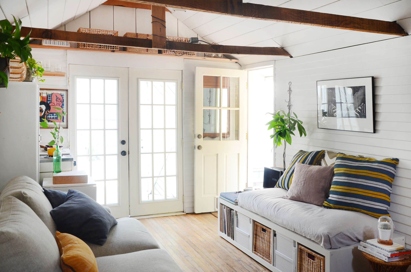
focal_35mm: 33
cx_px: 206
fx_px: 376
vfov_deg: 39.8
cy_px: 136
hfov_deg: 57.3
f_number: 6.3
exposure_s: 1/40
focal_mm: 22
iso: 500
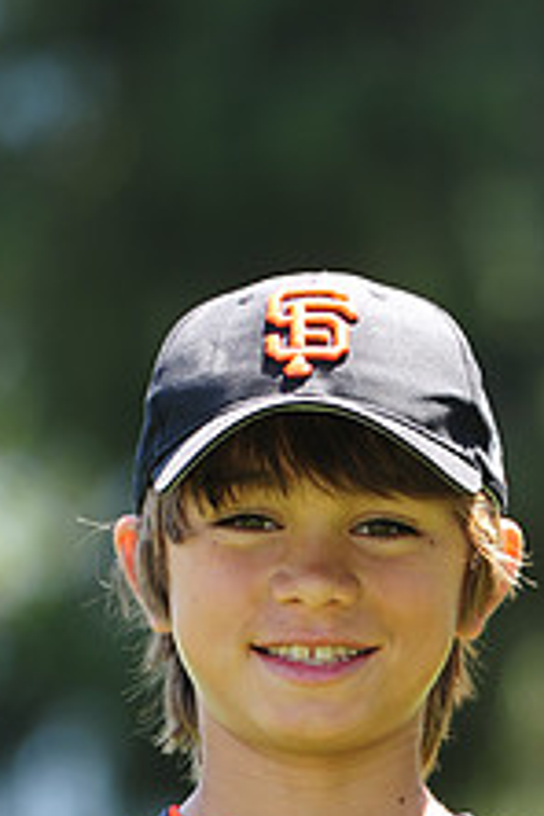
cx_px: 331
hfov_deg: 2.6
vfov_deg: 3.9
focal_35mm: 522
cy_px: 992
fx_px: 11831
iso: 200
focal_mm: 200
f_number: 4.5
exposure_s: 1/320
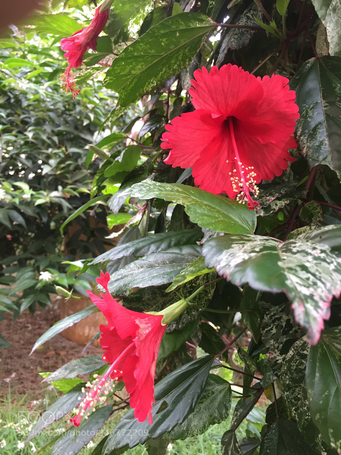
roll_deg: +1.8
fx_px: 381
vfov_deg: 61.7
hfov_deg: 48.2
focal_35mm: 29
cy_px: 228
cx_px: 170
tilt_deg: -3.4
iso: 80
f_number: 2.2
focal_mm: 4.15
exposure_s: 1/30
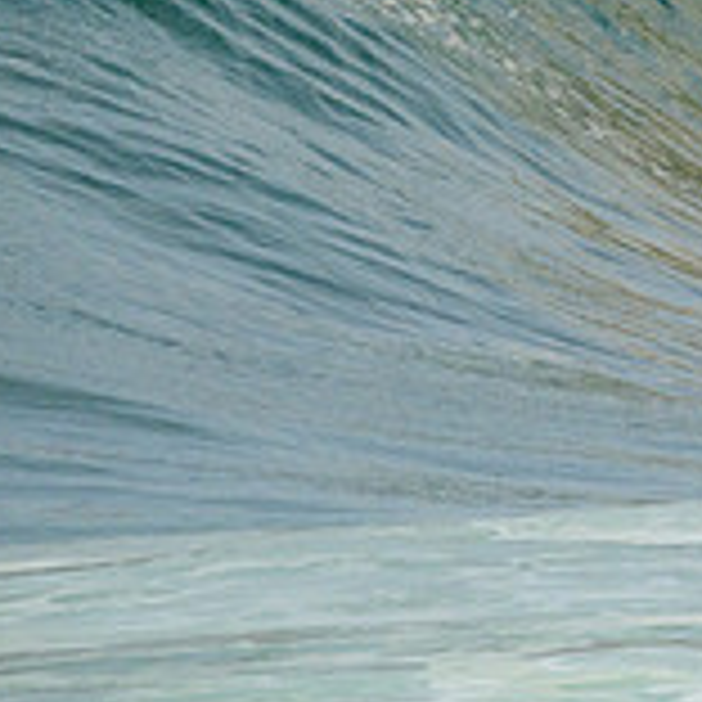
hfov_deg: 0.7
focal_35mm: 2531
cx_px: 1242
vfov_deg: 0.7
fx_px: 58071
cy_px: 83
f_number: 11
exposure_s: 1/2500
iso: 900
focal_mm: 800
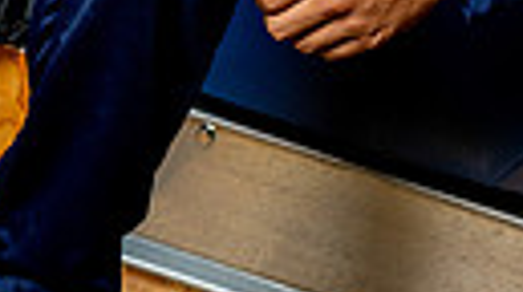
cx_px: 519
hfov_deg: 14.8
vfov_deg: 7.6
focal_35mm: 143
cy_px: -499
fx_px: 1979
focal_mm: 39
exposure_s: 1/250
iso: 320
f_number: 8
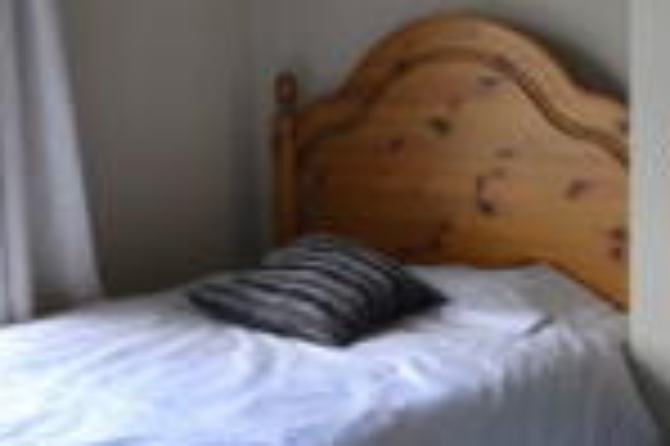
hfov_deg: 29.4
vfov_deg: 20.5
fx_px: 1227
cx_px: 79
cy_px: 151
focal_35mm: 66
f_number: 4
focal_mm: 10
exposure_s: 1/20
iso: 100
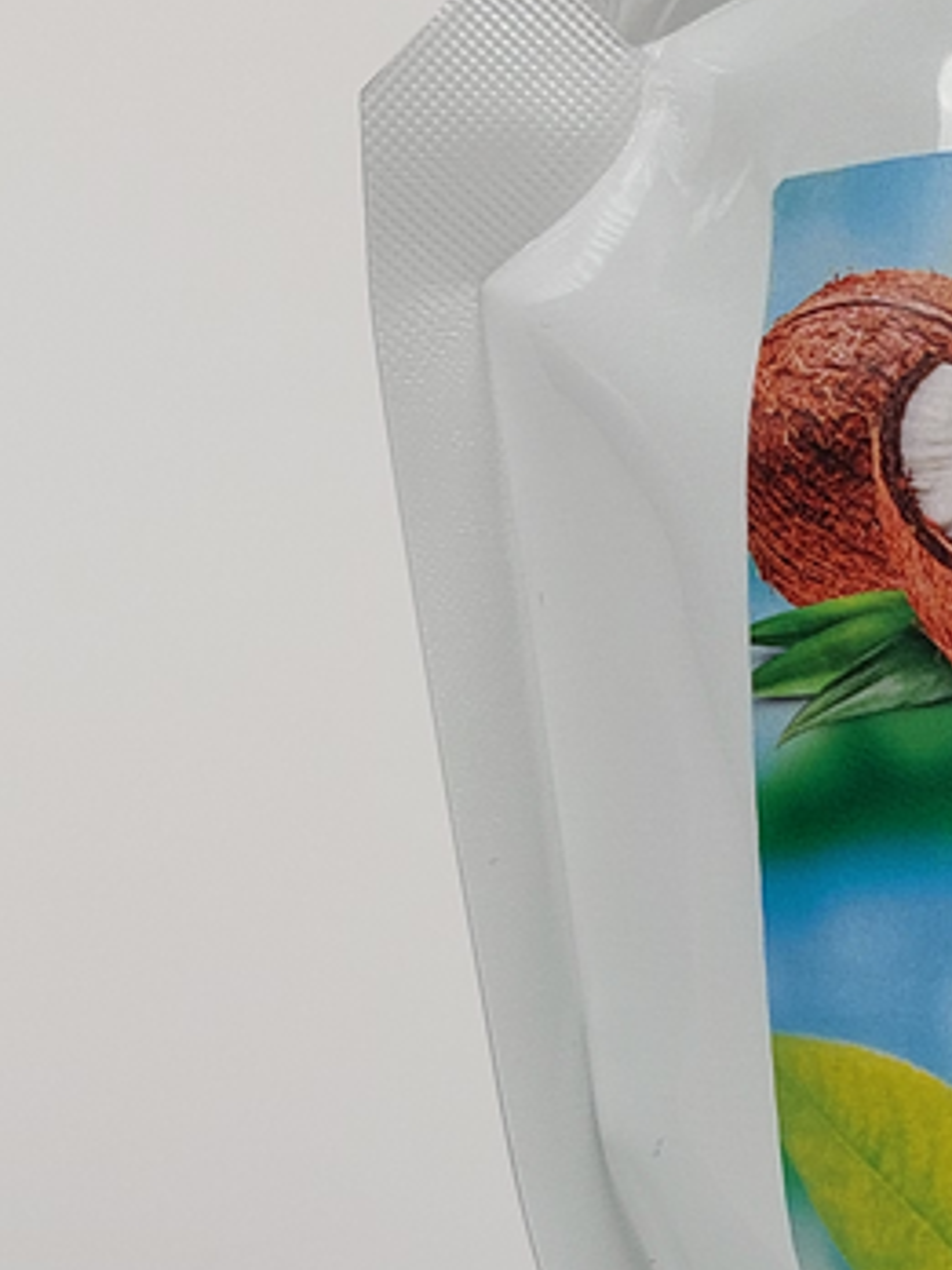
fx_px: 3374
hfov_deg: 14.9
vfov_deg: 21.3
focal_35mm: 92
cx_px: 1437
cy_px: 785
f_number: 1.8
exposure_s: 1/179
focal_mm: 5.23
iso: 25
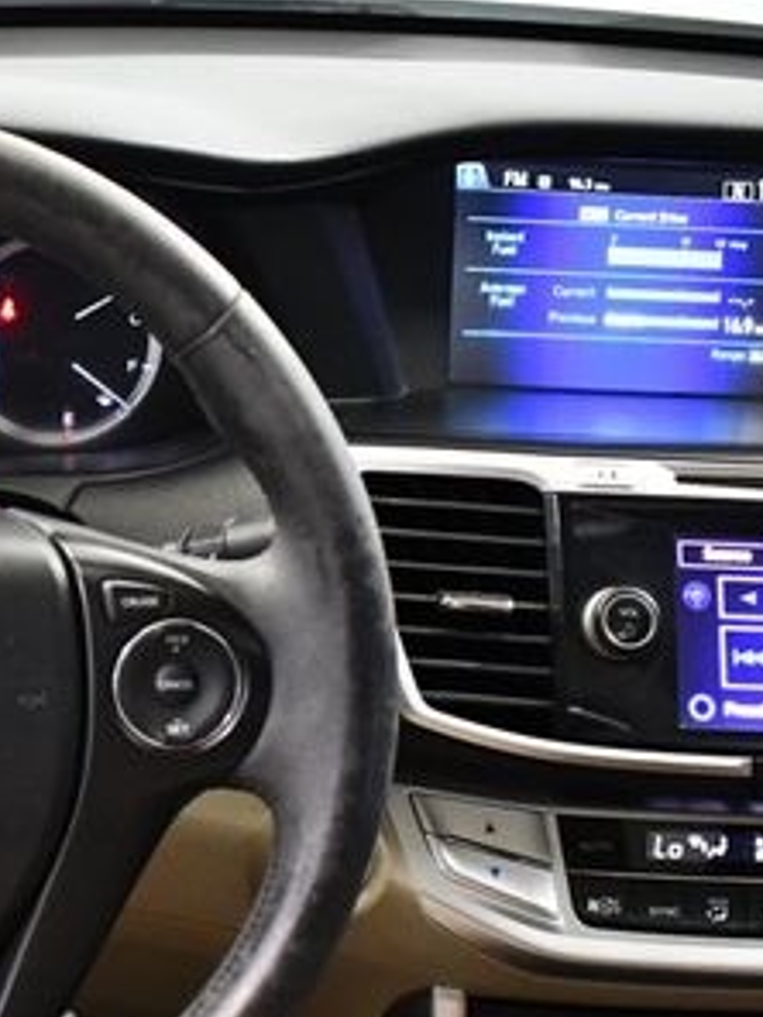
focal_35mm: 75
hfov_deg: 18.4
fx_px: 2204
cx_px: -206
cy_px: 653
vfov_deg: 25.9
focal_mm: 18
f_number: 3.5
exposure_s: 1/60
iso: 3200
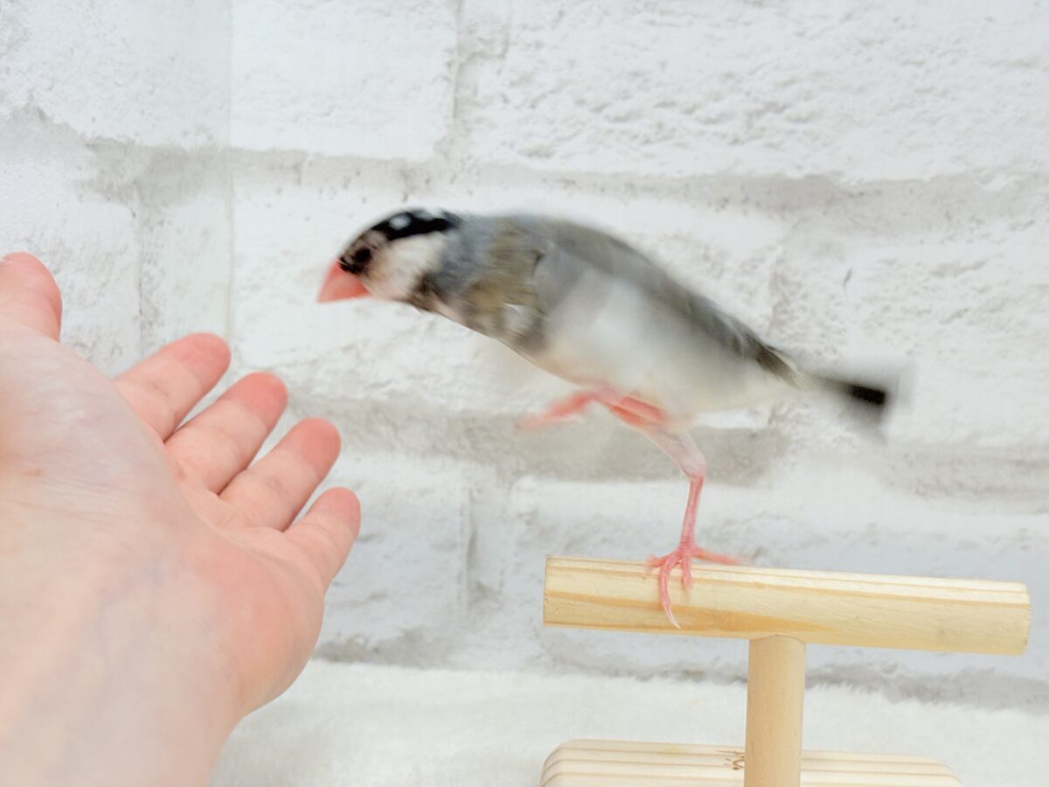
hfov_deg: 36.8
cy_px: 394
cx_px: 524
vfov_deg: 28.0
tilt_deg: -5.6
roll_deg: -1.9
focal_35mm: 52
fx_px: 1576
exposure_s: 1/50
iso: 25
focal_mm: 5.96
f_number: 1.6
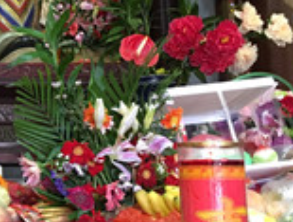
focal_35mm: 97
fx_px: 823
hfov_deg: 18.1
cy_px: 66
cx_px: -142
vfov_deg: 15.3
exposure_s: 1/33
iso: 200
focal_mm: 4.15
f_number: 2.2
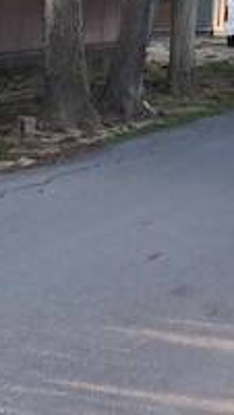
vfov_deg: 20.6
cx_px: 468
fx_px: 1070
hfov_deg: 11.3
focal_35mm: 97
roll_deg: -1.1
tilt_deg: +3.2
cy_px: -81
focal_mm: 3.99
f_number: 1.8
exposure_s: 1/317
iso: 20
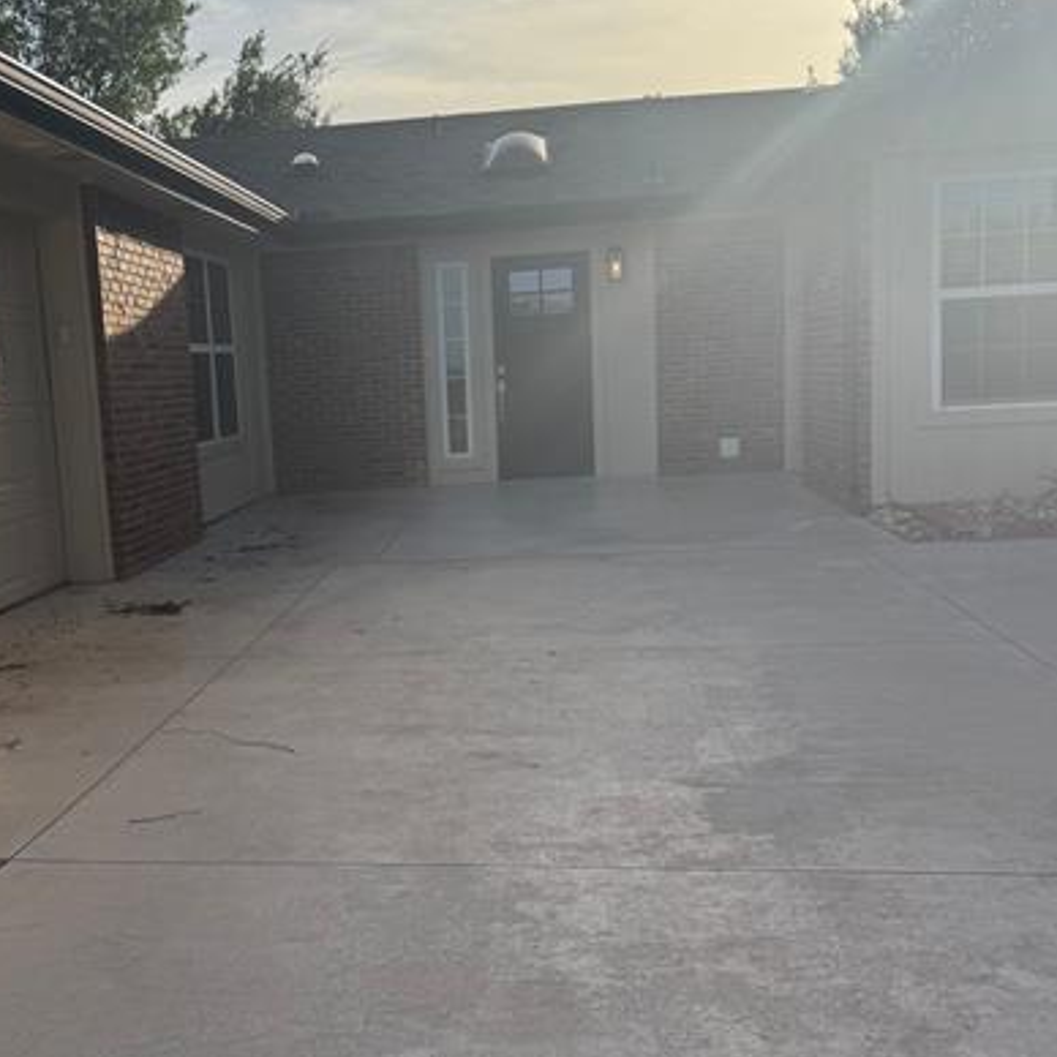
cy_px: 597
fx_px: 1451
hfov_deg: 39.6
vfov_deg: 40.0
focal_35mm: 42
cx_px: 360
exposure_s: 1/4975
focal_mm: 6.76
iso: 80
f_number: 1.78
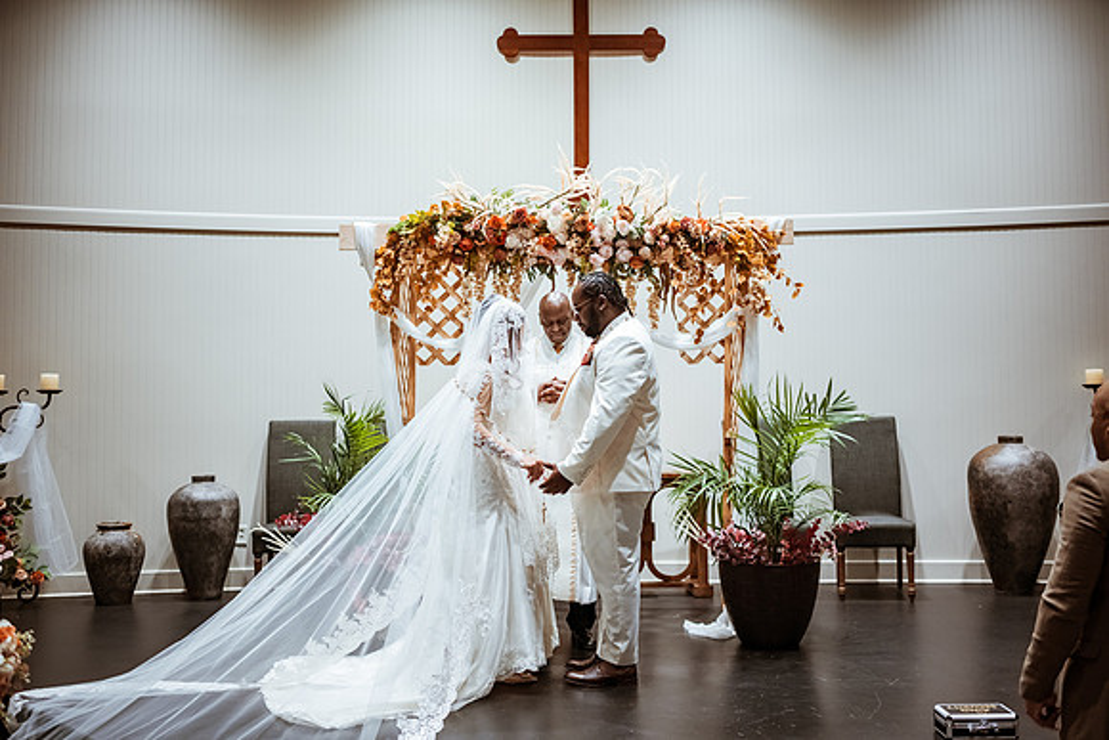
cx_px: 554
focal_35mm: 35
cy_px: 370
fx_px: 1078
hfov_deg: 54.4
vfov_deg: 37.9
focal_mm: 35
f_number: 1.8
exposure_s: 1/500
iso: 1000
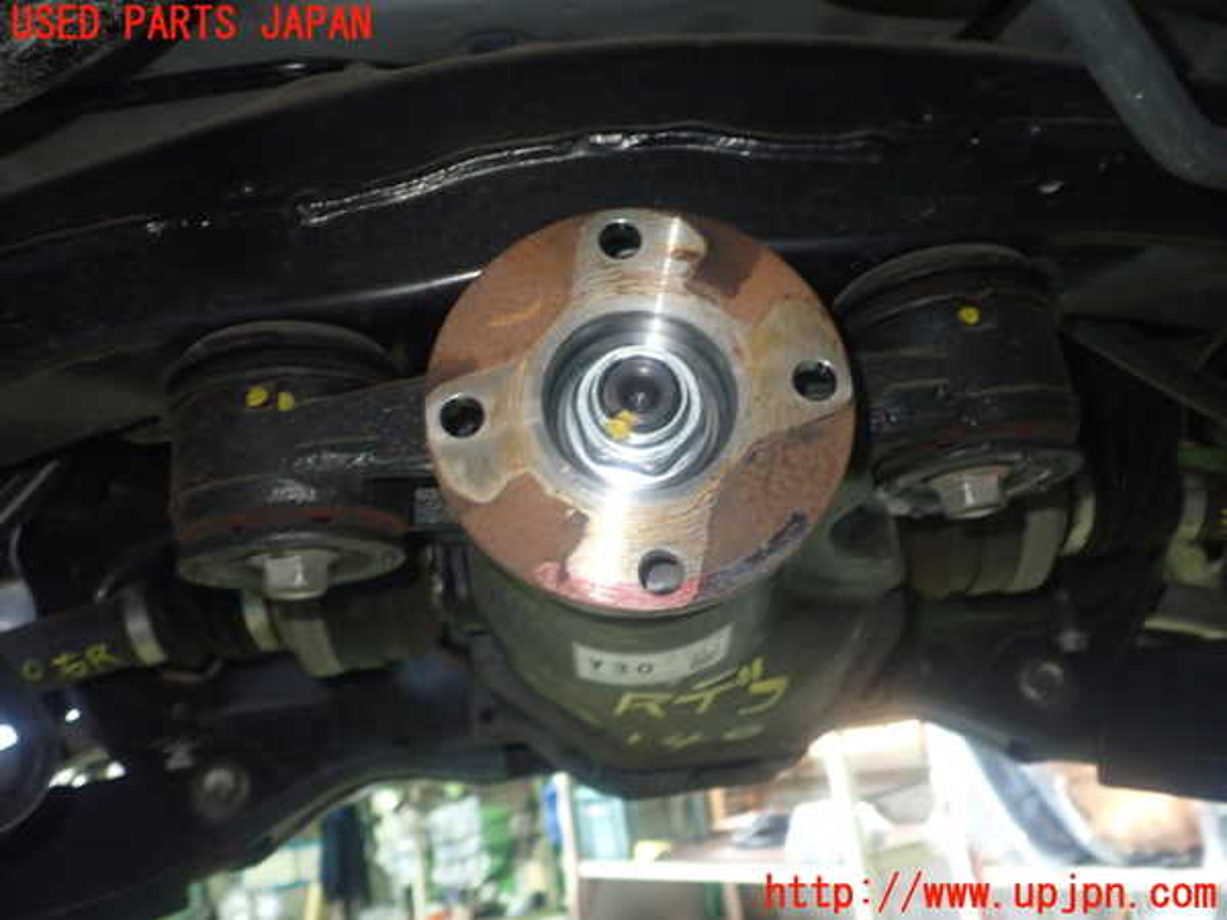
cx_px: 614
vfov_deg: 46.8
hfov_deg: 60.0
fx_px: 1063
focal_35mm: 30
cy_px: 460
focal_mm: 5.4
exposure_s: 1/30
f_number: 2.3
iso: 640
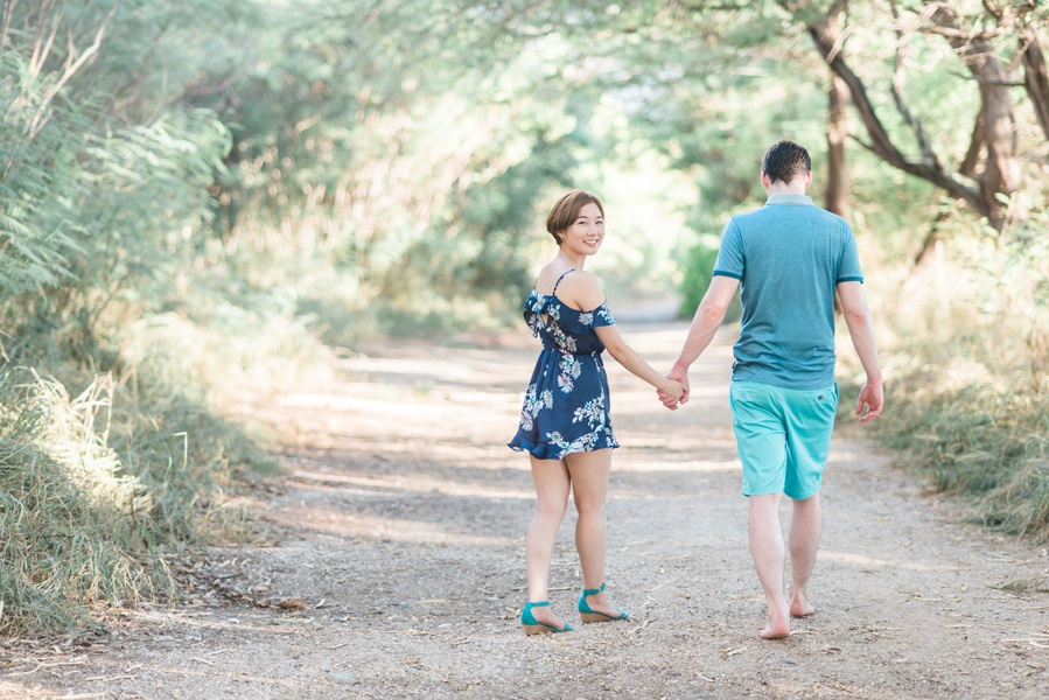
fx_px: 2477
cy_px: 350
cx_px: 524
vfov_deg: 16.1
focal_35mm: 85
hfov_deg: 23.9
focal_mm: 85
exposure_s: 1/400
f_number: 2.2
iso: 200
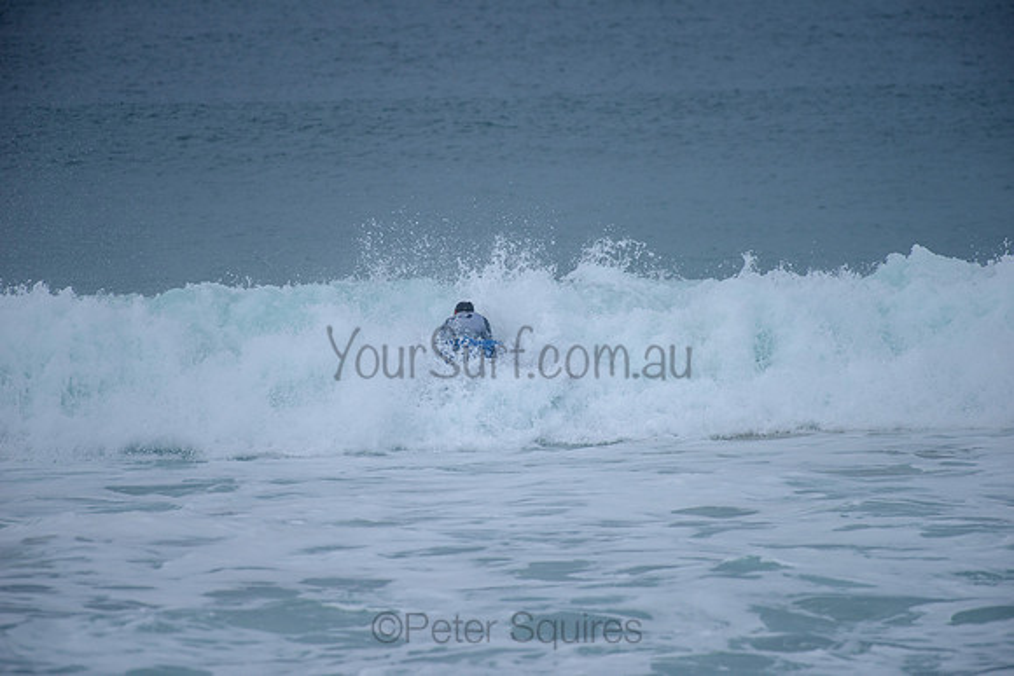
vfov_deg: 2.8
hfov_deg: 4.1
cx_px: 507
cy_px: 338
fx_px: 14086
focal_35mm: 500
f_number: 5.6
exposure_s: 1/2000
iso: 360
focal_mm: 500
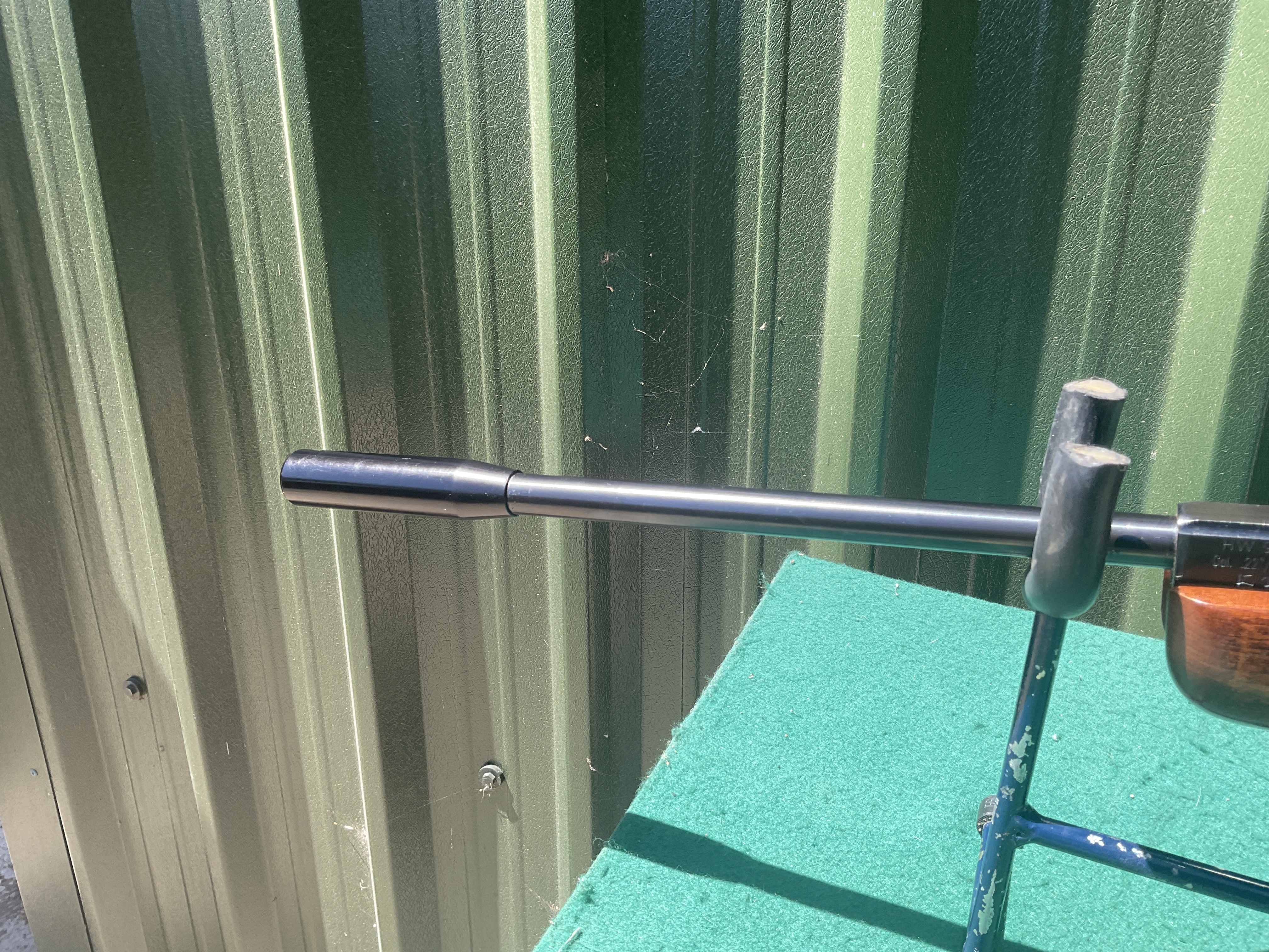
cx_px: 634
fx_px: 1063
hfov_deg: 61.7
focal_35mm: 29
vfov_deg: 48.2
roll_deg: -0.4
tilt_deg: -21.6
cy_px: 476
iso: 16
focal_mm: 3
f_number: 1.8
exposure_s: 1/378
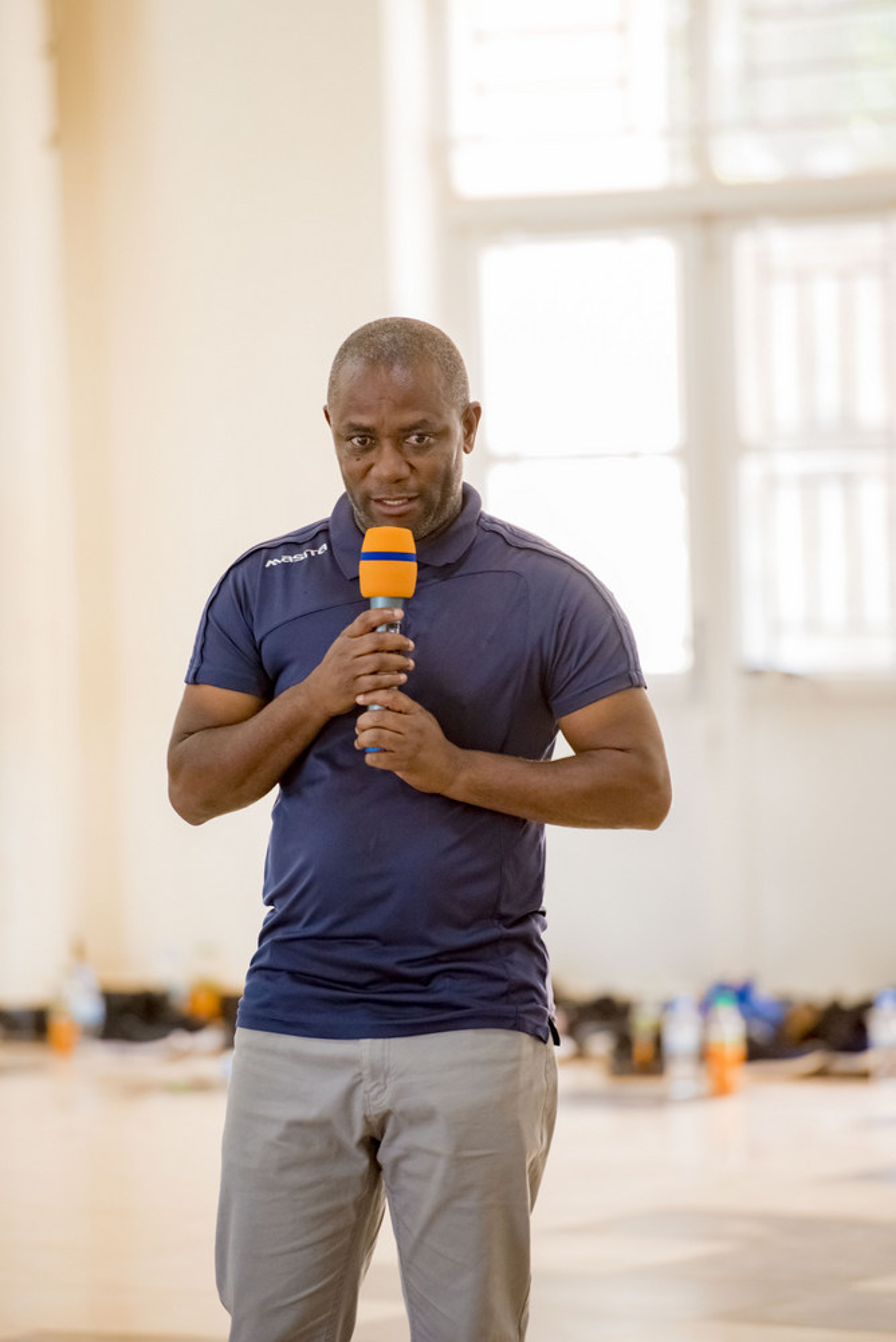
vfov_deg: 10.3
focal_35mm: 200
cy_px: 671
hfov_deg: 6.9
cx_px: 448
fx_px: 7456
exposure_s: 1/125
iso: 3200
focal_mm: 200
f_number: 3.2
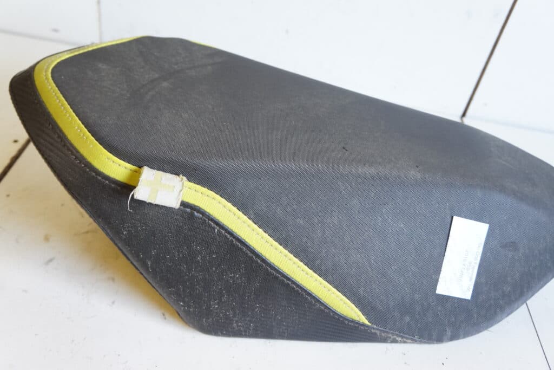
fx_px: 508
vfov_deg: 40.0
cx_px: 277
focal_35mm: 33
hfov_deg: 57.2
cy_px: 185
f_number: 4
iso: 800
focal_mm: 22
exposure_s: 1/60
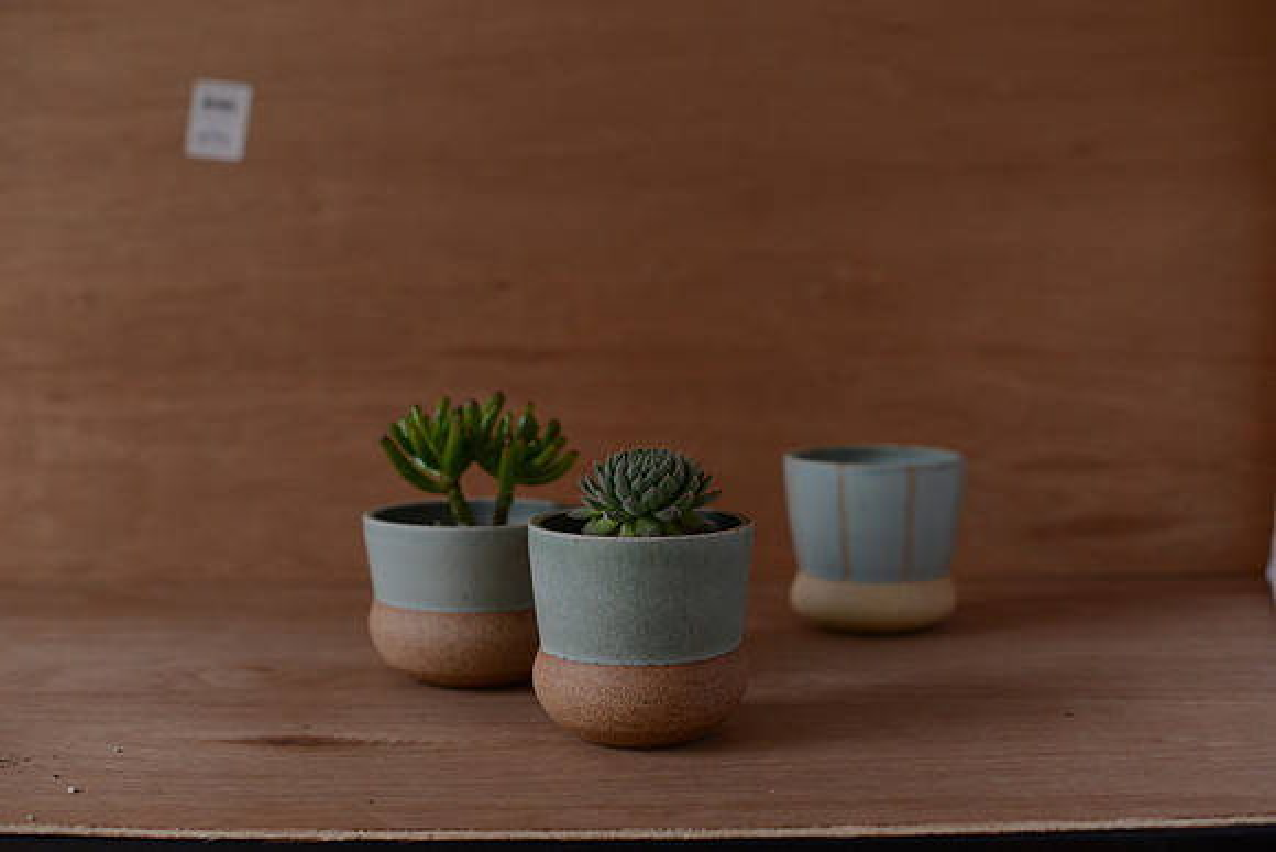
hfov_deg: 39.6
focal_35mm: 50
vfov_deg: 27.0
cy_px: 426
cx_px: 638
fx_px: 1773
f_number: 3.2
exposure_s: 1/100
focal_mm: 50
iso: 500
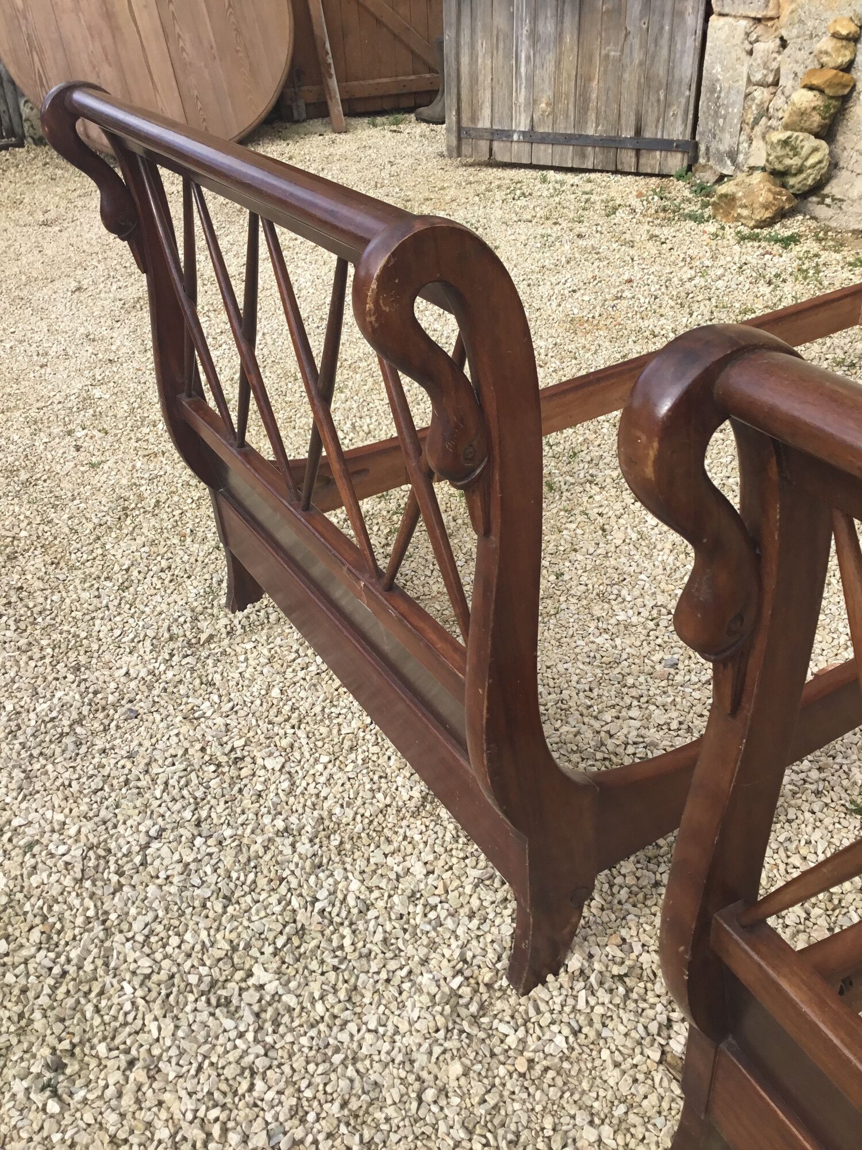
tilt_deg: -33.0
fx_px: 1029
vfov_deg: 58.4
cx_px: 431
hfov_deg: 45.4
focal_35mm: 31
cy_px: 575
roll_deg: +3.0
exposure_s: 1/460
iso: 25
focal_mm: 3.3
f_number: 2.4
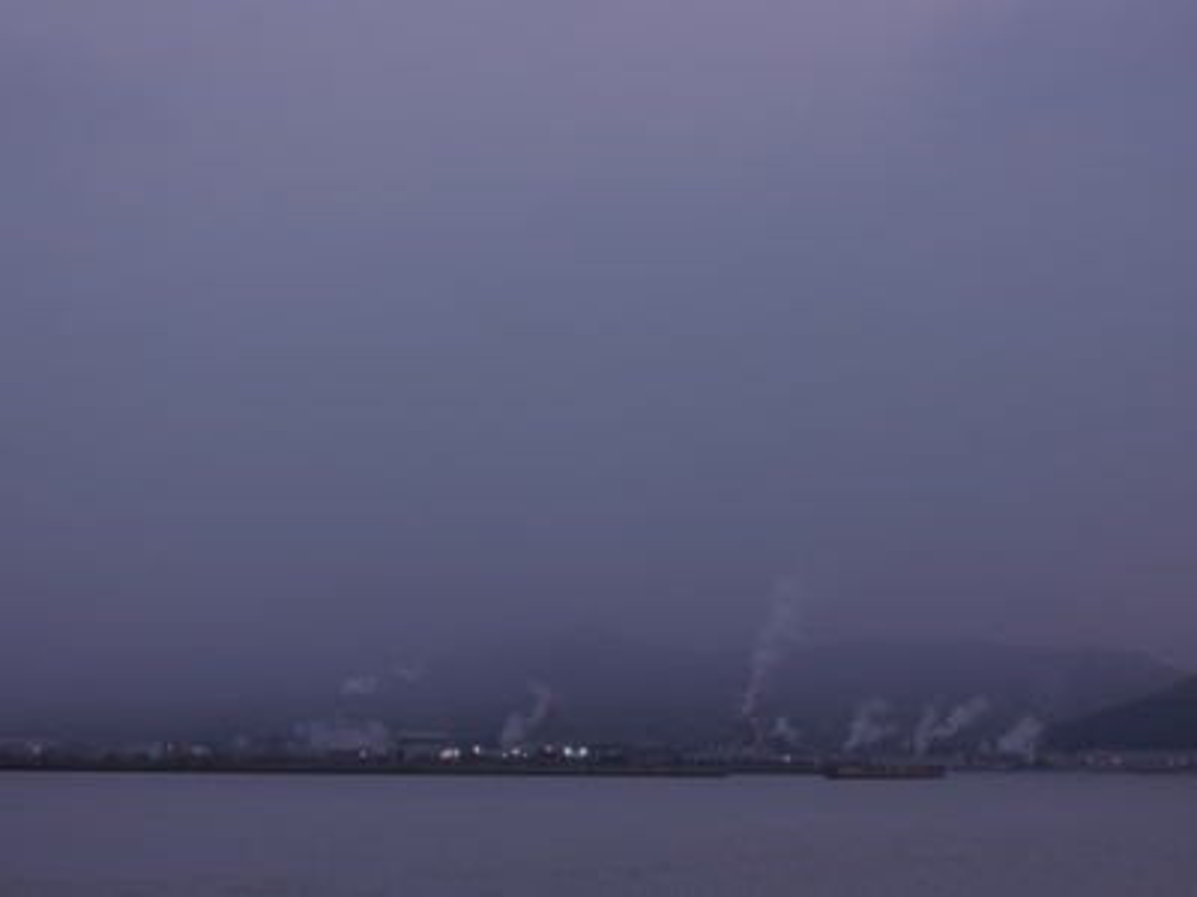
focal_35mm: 100
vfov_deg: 14.8
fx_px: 3458
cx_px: 598
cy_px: 448
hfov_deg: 19.6
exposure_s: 1/30
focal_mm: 17.9
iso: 450
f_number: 5.5
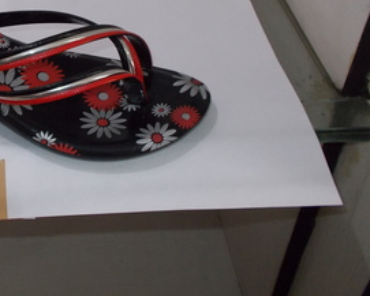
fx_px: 592
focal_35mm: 54
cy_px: 47
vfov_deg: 27.4
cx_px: 45
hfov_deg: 33.1
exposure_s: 1/25
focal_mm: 5.3
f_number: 3.4
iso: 200
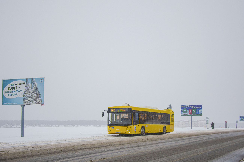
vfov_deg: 28.0
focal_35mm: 48
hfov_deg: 41.2
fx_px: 325
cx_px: 122
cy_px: 81
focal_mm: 32
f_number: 4.2
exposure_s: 1/640
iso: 200
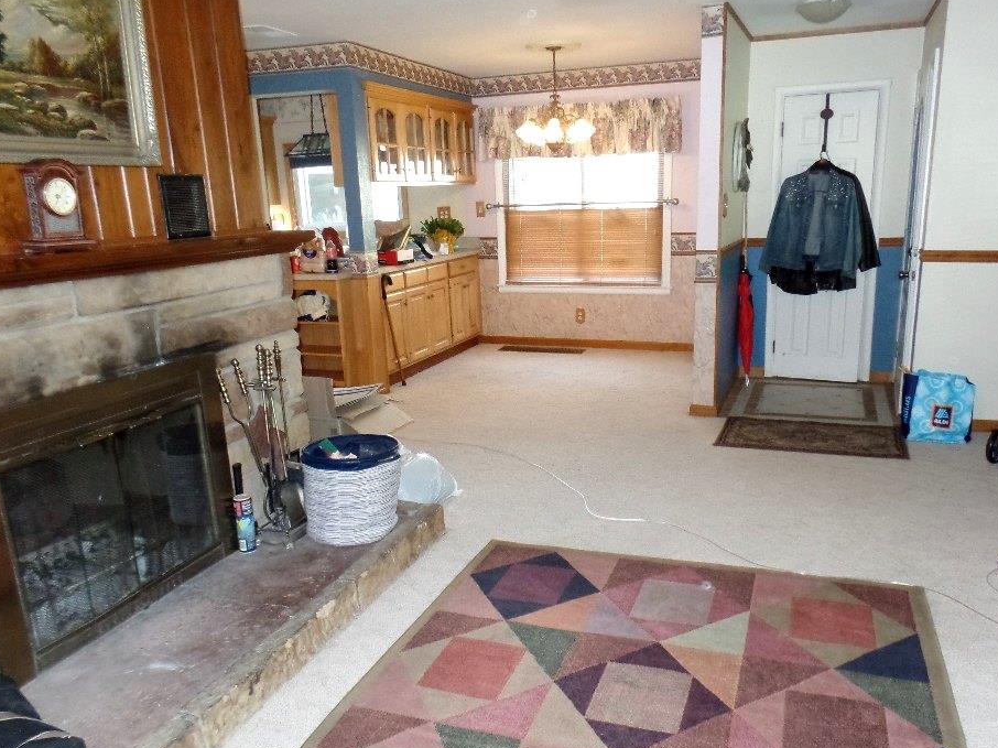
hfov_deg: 67.2
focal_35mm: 26
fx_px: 749
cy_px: 383
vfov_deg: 53.0
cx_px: 538
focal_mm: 4.1
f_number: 2.8
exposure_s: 1/30
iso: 480
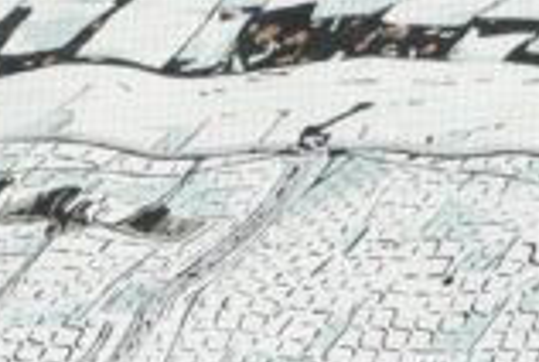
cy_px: -39
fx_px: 9990
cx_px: 113
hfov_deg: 3.1
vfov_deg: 2.1
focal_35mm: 666
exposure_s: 1/250
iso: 100
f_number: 11
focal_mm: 69
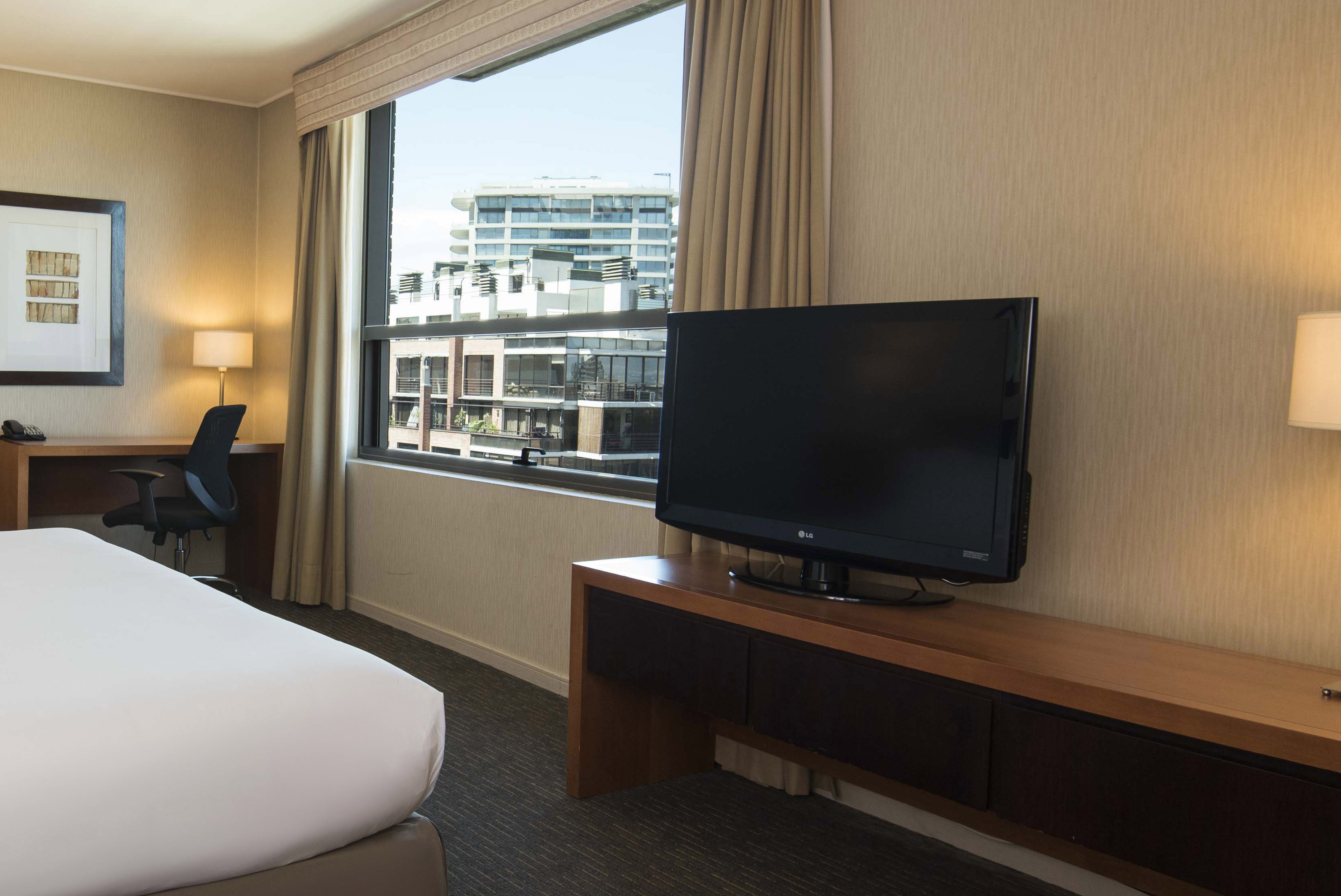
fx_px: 1081
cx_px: 296
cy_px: 429
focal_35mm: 29
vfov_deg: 45.0
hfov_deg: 59.4
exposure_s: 1/20
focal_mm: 16
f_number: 5.6
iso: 500
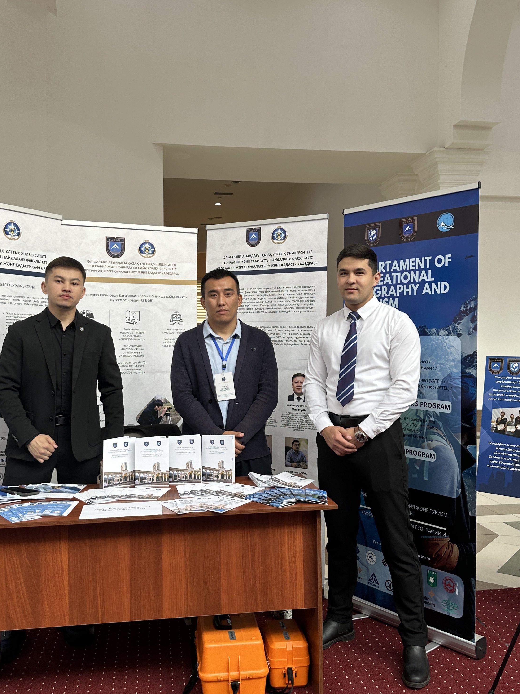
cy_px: 322
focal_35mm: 33
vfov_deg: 55.3
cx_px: 254
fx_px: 661
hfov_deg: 42.9
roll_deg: -0.7
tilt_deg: +1.6
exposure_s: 1/121
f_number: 1.78
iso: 64
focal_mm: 6.86
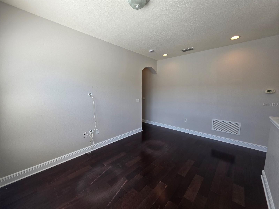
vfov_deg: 89.9
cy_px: 104
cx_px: 140
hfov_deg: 106.2
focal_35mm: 13
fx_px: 105
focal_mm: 2.2
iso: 50
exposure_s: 1/120
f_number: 1.9
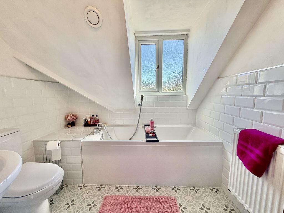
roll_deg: +1.0
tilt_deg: -6.2
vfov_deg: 85.7
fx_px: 115
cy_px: 106
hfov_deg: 102.1
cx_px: 142
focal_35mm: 14
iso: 64
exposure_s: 1/121
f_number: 2.2
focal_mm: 2.22
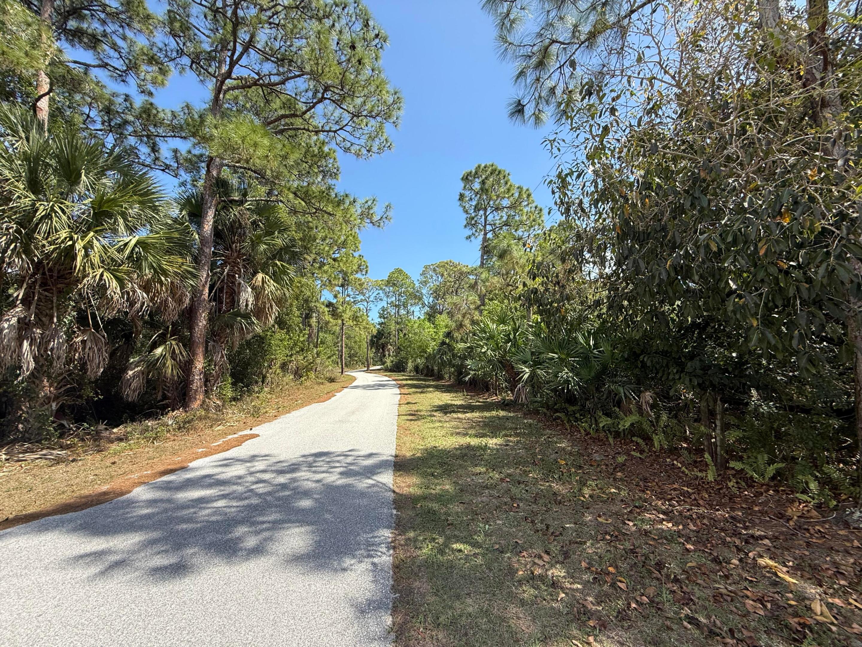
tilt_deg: +7.4
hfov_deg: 102.1
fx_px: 349
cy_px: 324
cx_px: 431
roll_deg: +1.8
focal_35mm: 14
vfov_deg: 85.7
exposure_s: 1/928
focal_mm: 2.22
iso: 50
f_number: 2.2
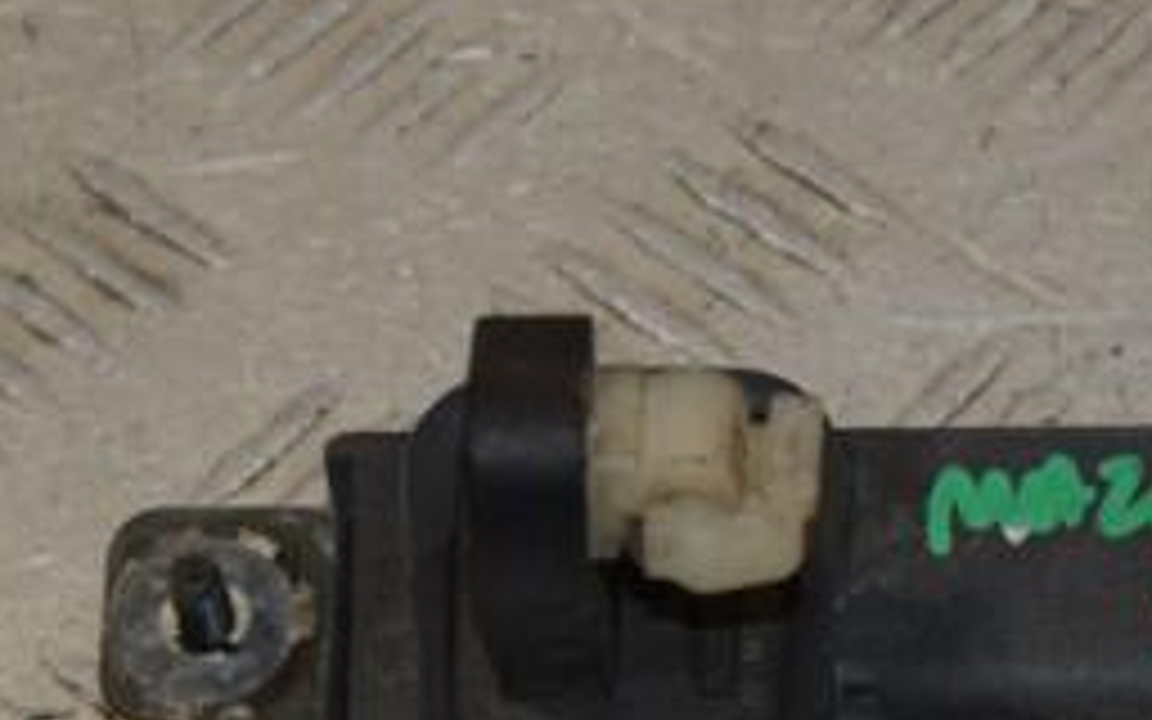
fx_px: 7880
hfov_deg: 8.3
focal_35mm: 251
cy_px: 486
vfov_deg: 5.2
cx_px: 1012
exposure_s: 1/200
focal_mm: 70
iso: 800
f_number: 8
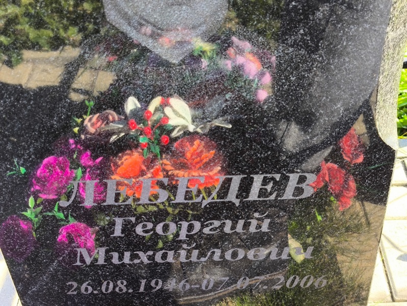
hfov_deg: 38.2
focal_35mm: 50
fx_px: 588
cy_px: 153
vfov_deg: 29.1
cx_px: 204
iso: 50
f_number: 1.7
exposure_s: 1/160
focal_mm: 4.71
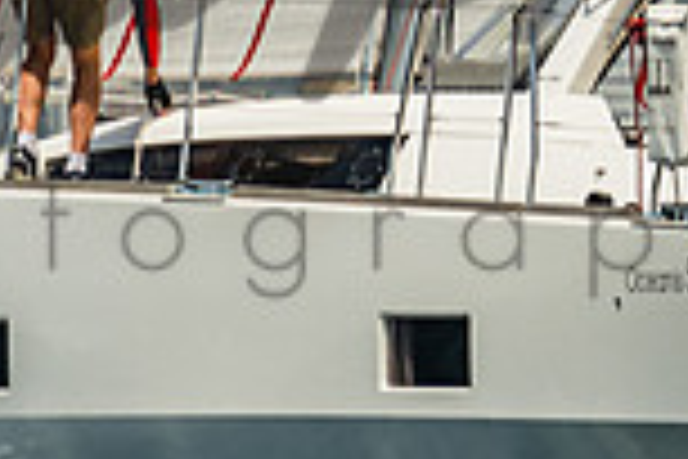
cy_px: -191
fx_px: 26333
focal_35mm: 1378
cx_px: 926
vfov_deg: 1.0
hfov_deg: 1.5
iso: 320
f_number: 6.3
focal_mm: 200
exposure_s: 1/1600
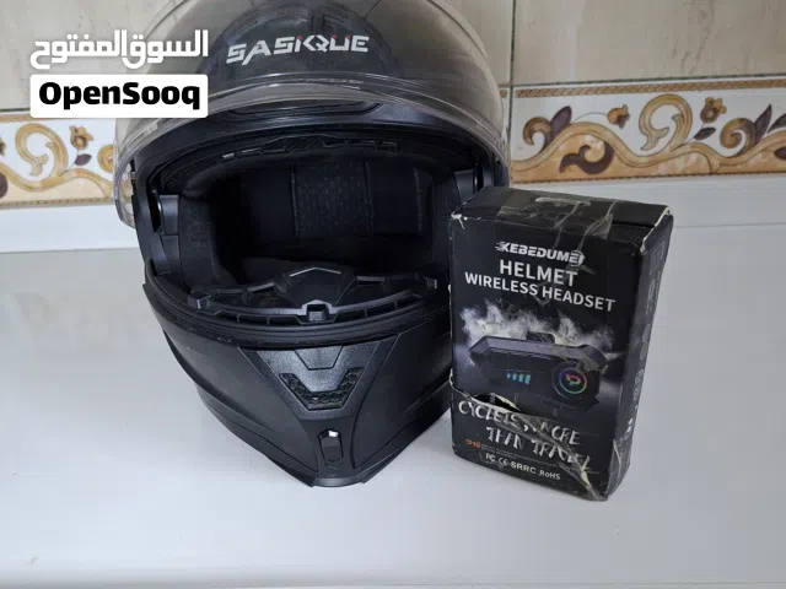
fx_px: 522
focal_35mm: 23
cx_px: 393
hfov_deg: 73.9
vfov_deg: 58.9
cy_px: 294
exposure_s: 1/60.2
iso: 320
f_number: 1.8
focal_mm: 5.54
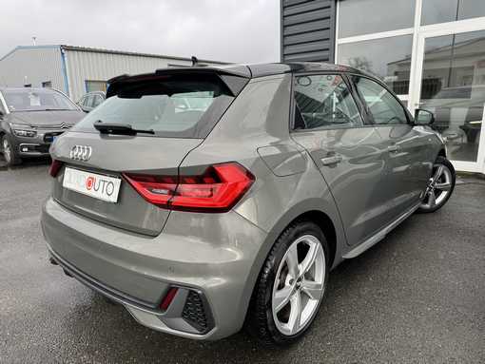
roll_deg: +1.8
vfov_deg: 56.9
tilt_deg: -13.3
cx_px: 242
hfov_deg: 71.6
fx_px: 336
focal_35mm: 24
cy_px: 182
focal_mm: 6.86
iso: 80
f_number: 1.78
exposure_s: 1/553
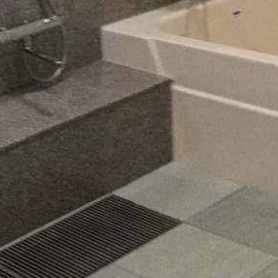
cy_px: -25
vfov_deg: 17.2
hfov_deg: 17.0
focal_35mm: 98
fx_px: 890
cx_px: -50
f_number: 2.4
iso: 320
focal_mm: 3.3
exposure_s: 1/15
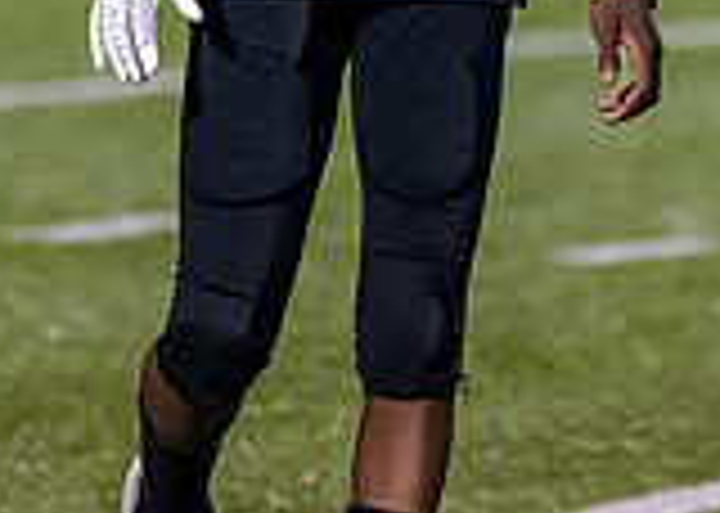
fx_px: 13301
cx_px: 302
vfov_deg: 2.2
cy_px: -185
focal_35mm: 651
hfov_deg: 3.1
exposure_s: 1/1000
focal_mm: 150
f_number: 2.8
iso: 2500
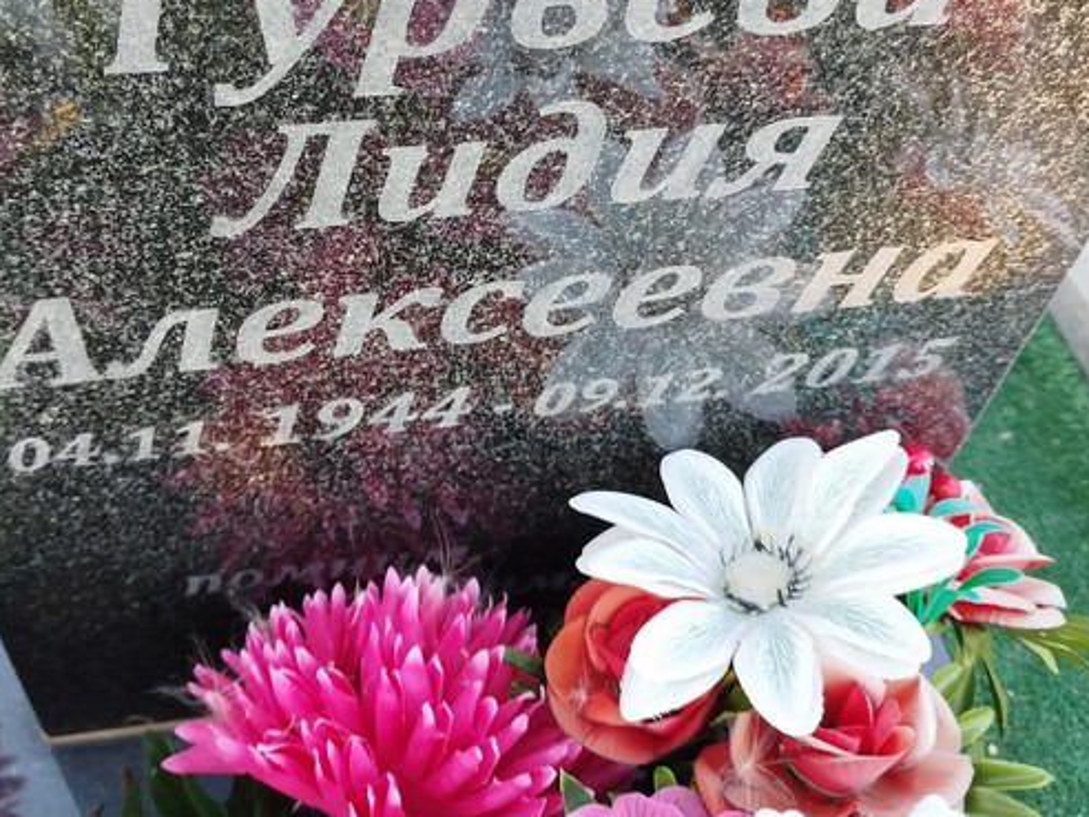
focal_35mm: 39
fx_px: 1227
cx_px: 458
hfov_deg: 47.7
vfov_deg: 35.8
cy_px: 188
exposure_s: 1/50
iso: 160
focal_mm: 5.31
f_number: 1.7
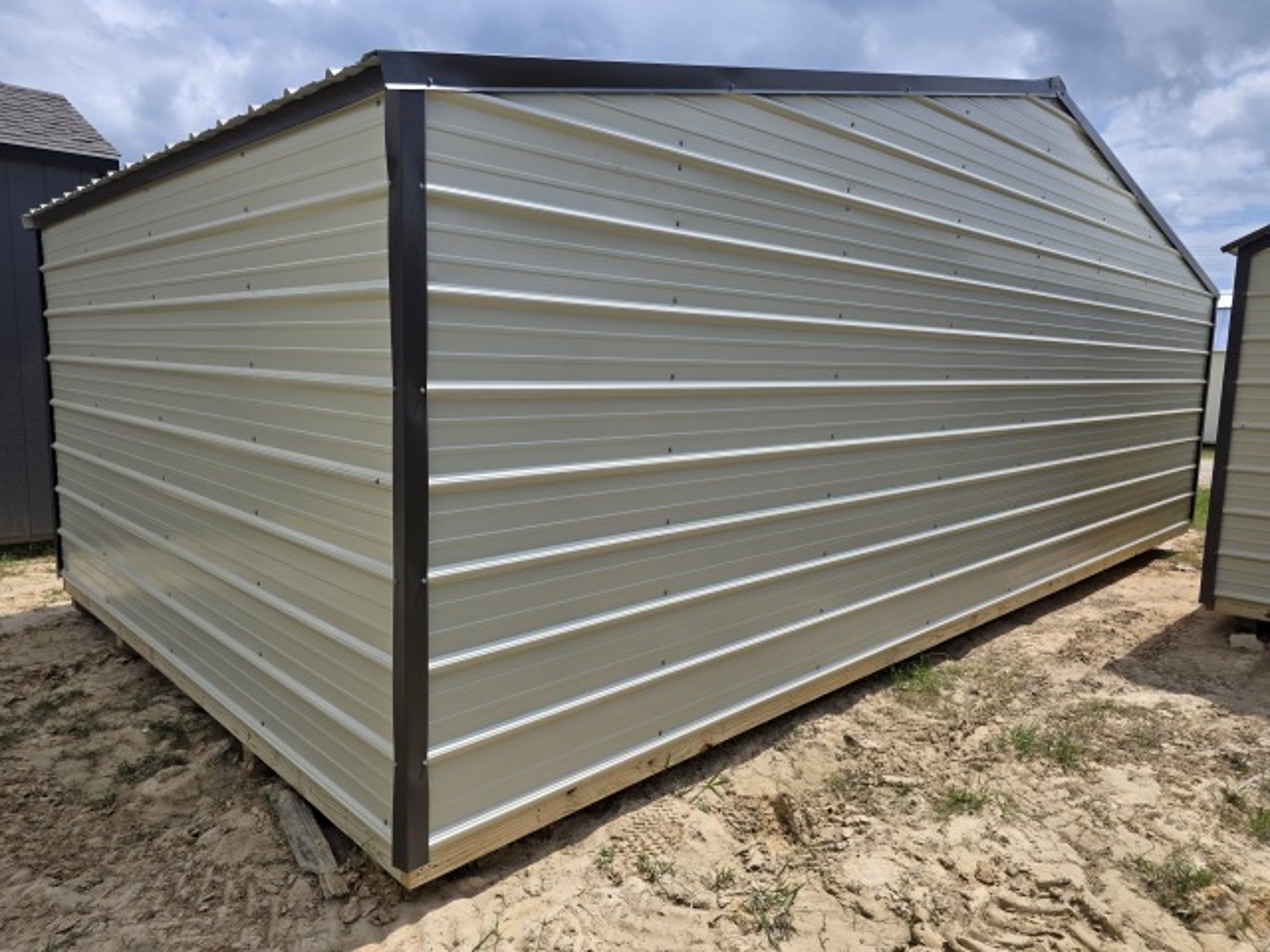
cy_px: 476
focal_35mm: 23
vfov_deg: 58.9
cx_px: 635
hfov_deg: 73.9
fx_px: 844
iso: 64
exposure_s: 1/7944
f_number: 1.7
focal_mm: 6.3
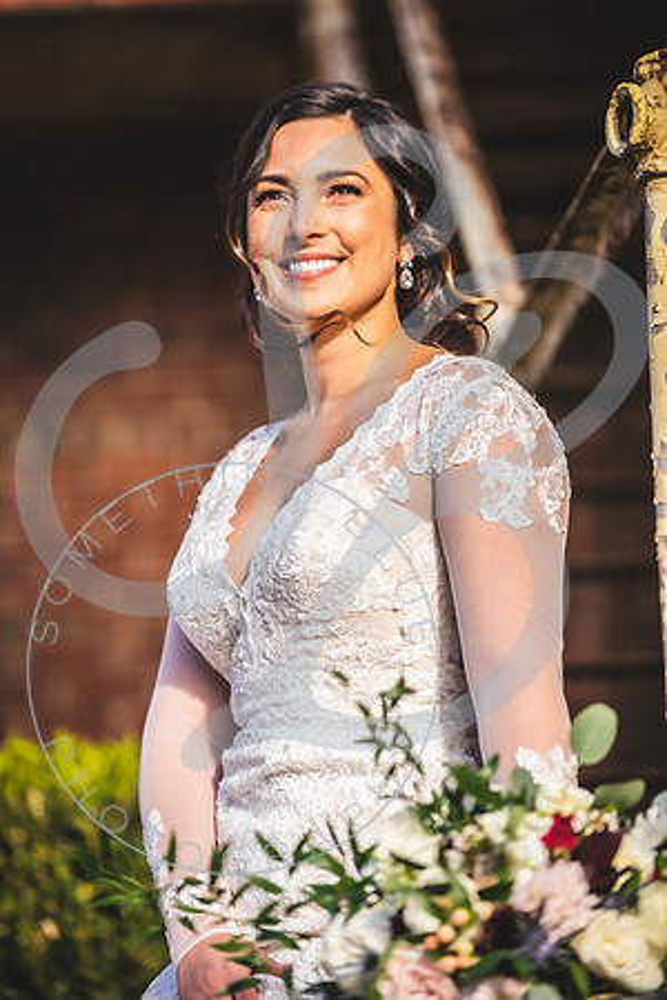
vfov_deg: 13.2
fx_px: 4307
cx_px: 334
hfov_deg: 8.9
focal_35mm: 155
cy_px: 500
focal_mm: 155
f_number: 2.8
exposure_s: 1/2500
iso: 200
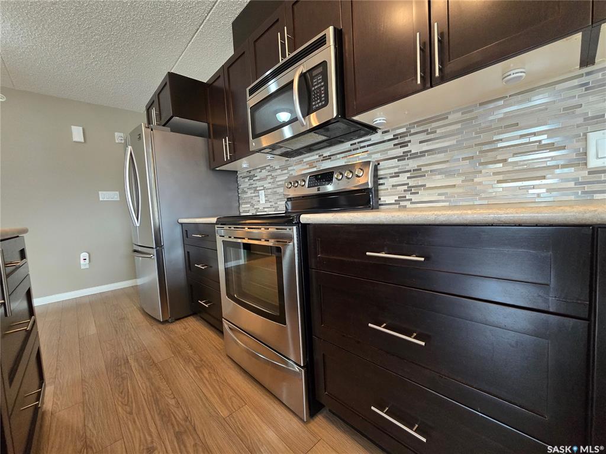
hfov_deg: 106.2
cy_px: 227
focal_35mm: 13
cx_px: 303
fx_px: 228
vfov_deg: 89.9
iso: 640
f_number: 2.2
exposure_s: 1/60
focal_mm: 2.2
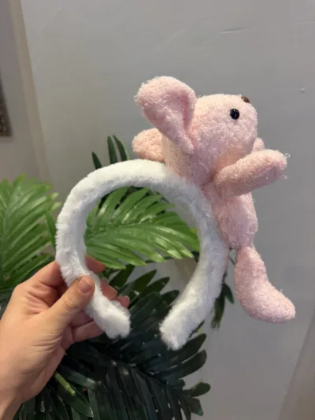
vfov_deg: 71.6
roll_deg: -0.4
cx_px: 158
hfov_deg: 56.8
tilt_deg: -27.6
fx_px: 291
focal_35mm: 24
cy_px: 210
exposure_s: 1/100
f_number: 1.78
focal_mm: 6.76
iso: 200
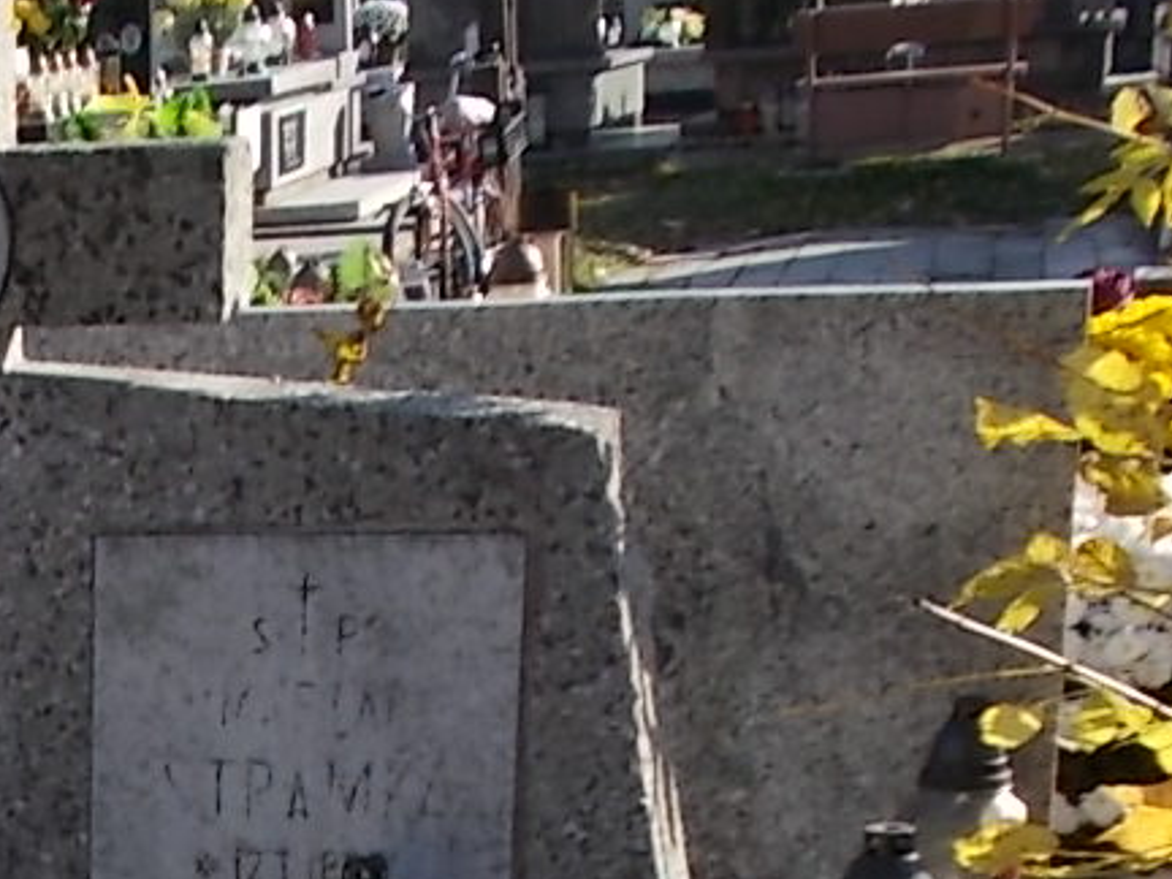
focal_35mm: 111
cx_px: -372
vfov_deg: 12.6
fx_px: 3758
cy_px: 1373
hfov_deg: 16.7
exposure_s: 1/80
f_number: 8.6
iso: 80
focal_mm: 5.3
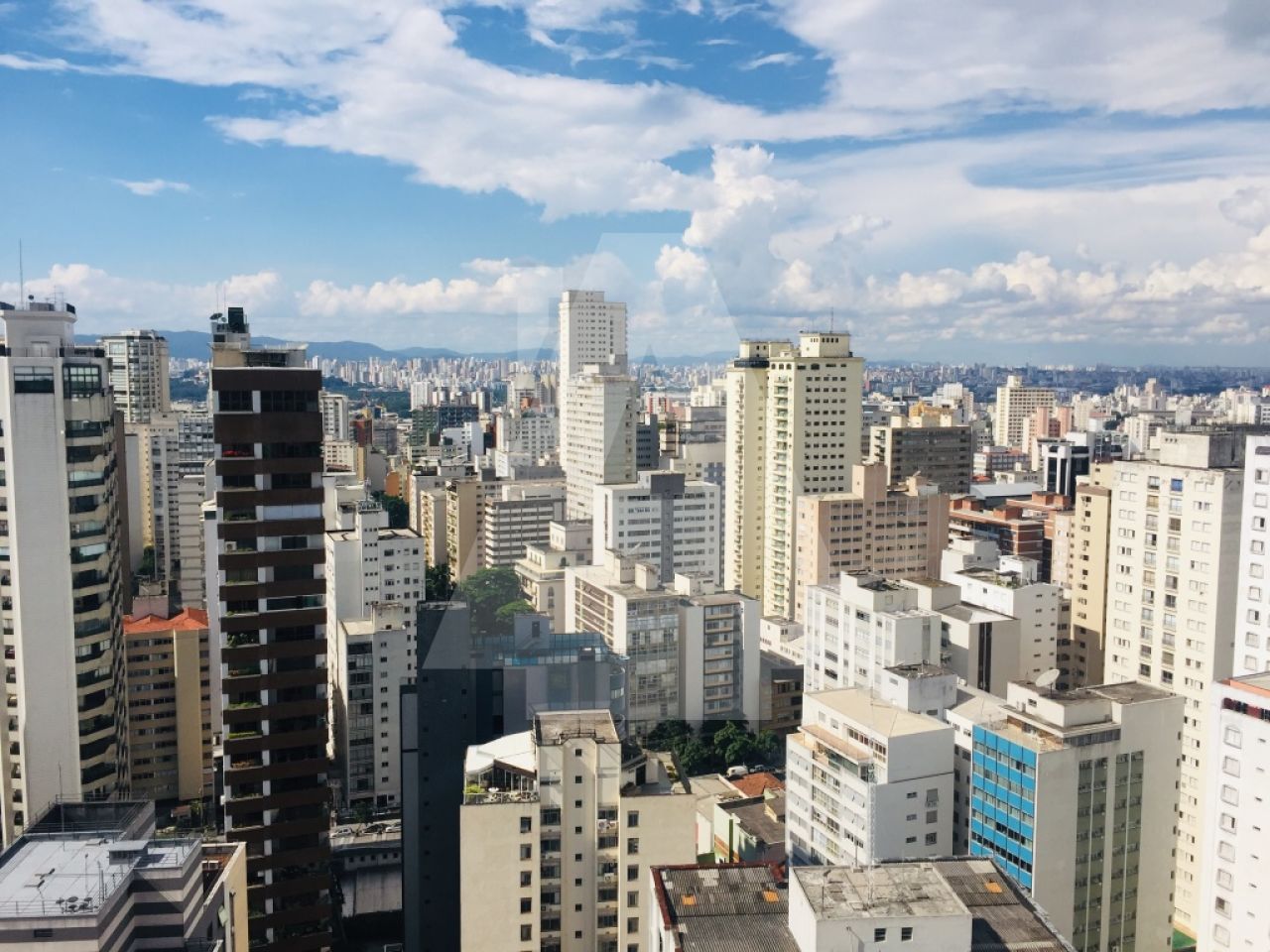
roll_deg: -1.8
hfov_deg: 61.7
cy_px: 476
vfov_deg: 48.2
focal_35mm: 29
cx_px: 635
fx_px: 1064
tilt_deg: -5.6
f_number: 2.2
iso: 32
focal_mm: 4.15
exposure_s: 1/3300
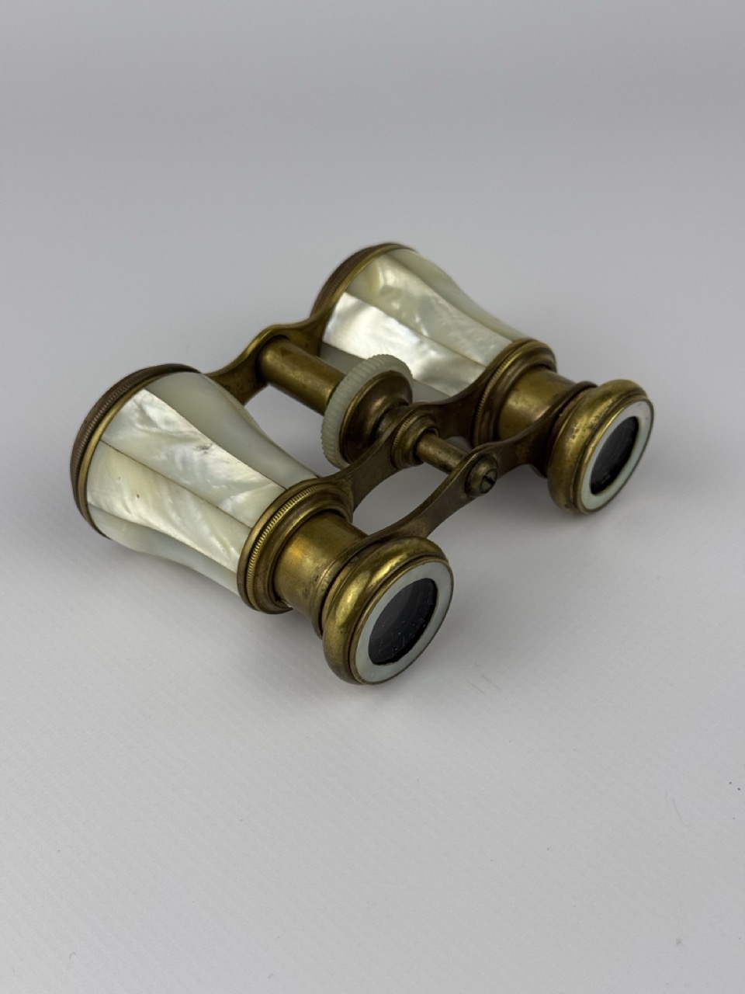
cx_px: 372
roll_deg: +2.5
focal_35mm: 48
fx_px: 1377
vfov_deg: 39.7
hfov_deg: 30.3
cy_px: 497
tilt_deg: -39.2
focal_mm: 6.76
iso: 64
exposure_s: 1/980
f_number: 1.78
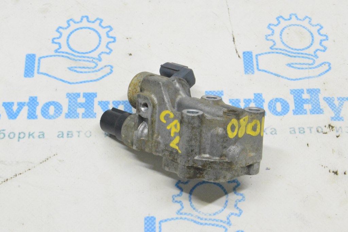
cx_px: 174
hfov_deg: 26.0
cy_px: 116
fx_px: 753
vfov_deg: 17.5
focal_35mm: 78
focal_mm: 52
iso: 6400
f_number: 20
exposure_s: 1/15
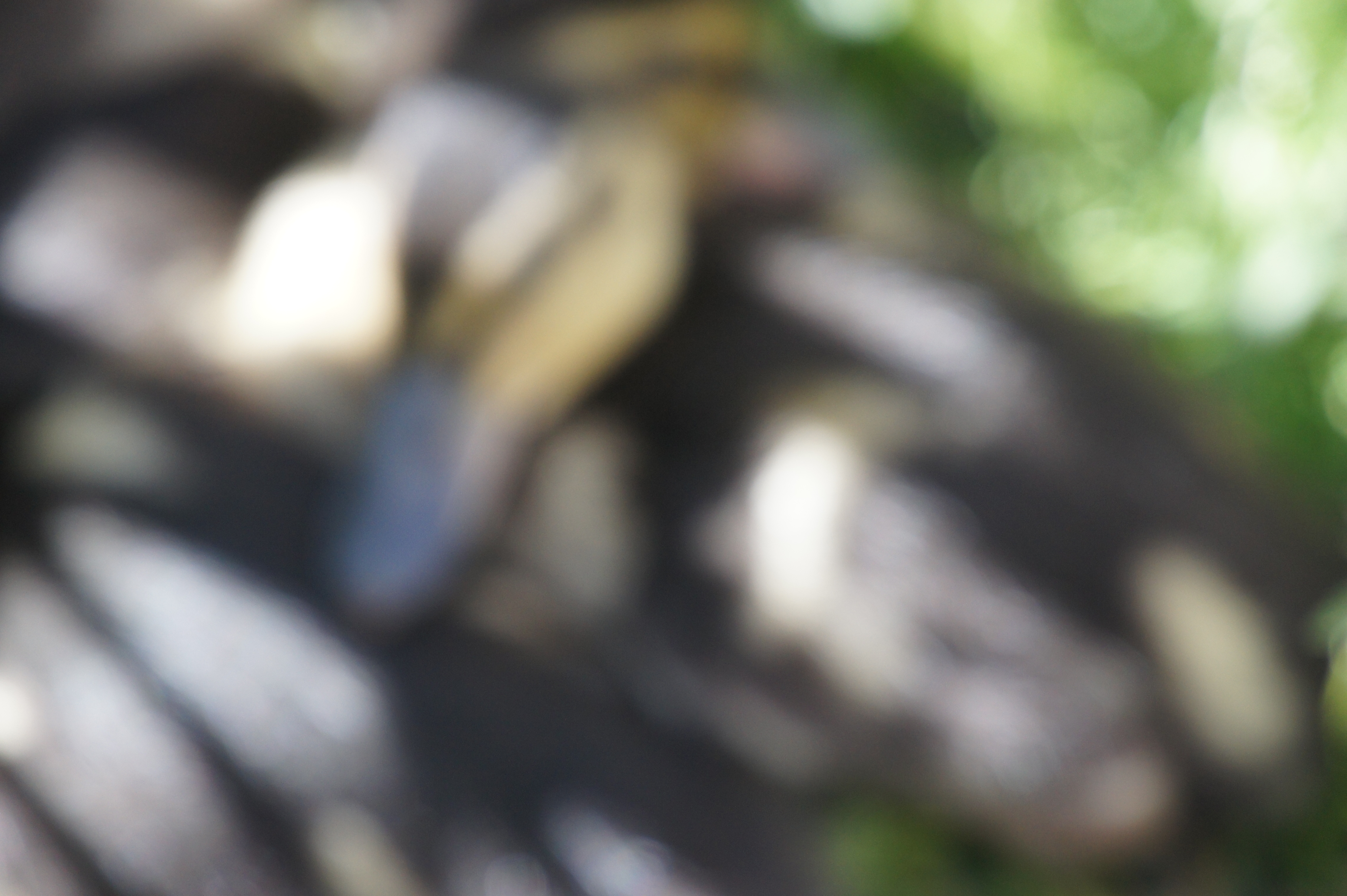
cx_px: 674
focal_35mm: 300
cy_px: 448
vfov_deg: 4.6
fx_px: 11218
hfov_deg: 6.9
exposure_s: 1/320
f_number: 6.3
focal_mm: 200
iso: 800
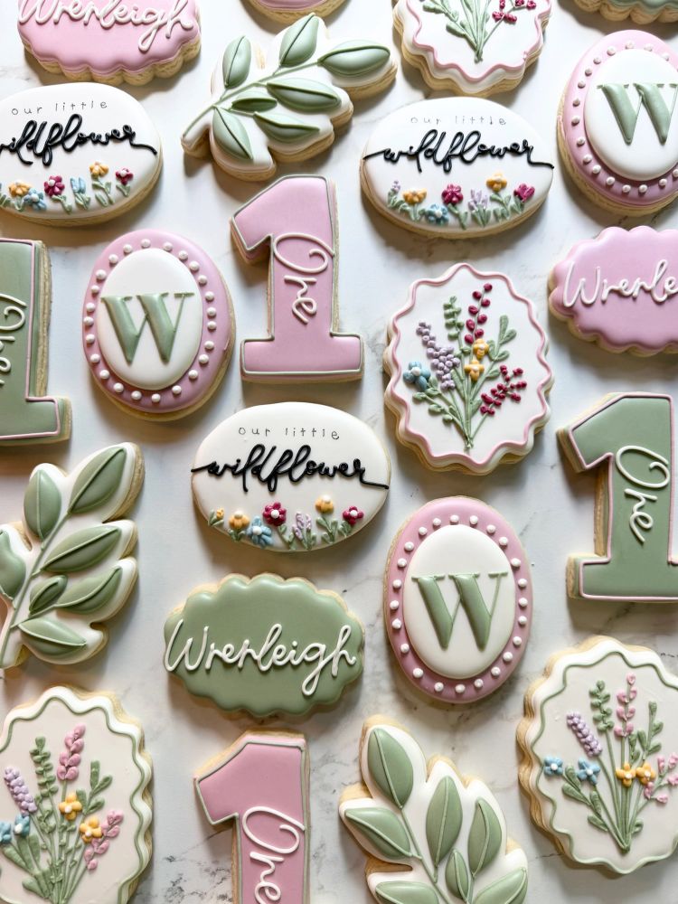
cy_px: 452
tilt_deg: -84.2
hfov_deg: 56.8
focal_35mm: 24
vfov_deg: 71.6
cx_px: 339
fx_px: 627
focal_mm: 6.76
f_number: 1.78
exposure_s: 1/121
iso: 80
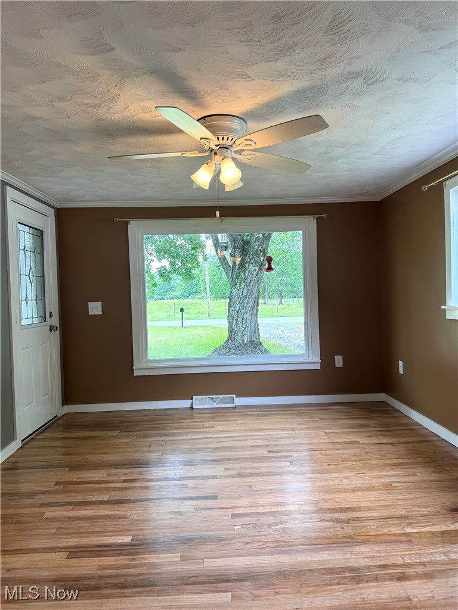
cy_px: 305
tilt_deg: -1.2
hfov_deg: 56.8
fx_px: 423
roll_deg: +1.6
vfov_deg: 71.6
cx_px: 229
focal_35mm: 24
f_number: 1.78
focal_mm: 6.76
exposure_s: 1/146
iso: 80
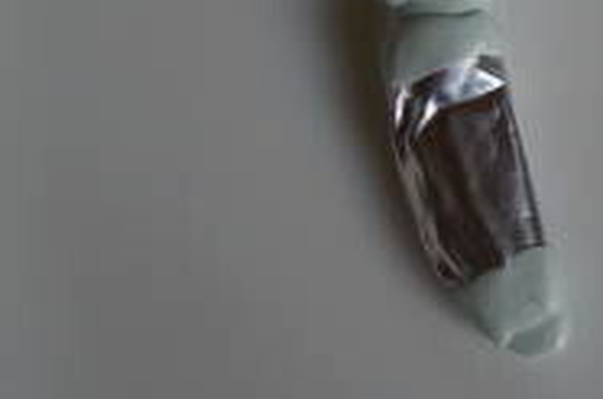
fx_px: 2590
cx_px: 1034
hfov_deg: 12.3
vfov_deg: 8.7
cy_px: -99
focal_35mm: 155
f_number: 4
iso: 320
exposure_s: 1/60
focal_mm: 30
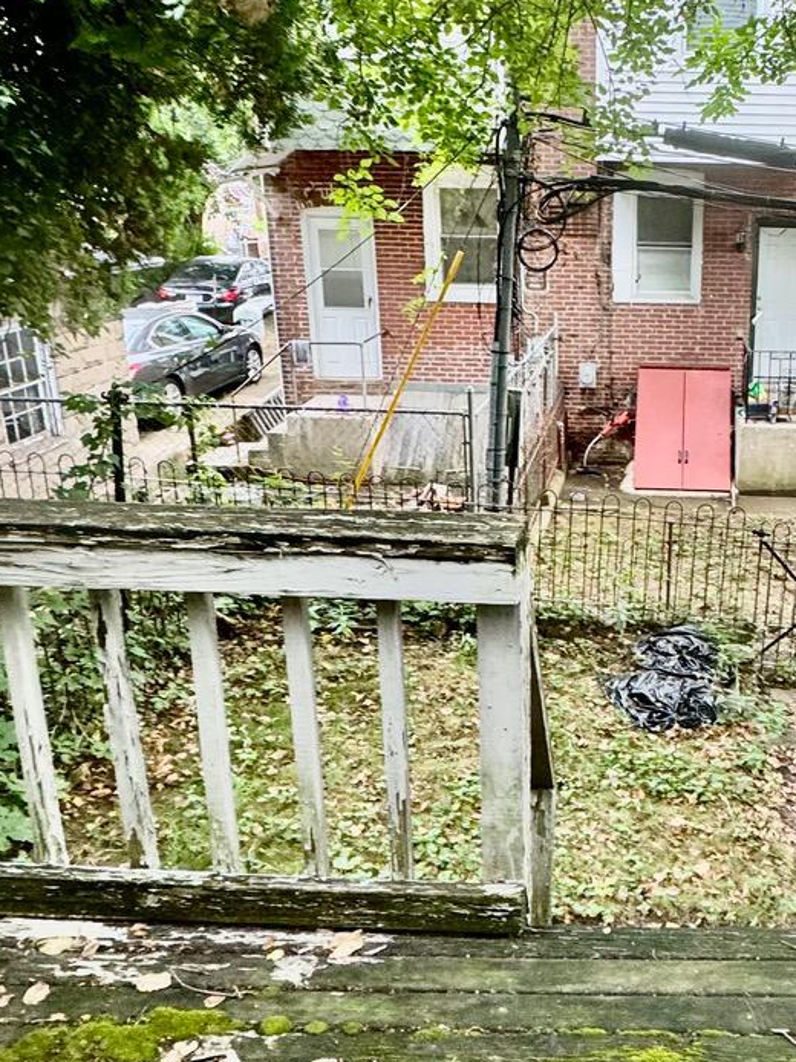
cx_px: 654
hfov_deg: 43.0
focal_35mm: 31
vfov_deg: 58.1
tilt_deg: -16.3
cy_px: 445
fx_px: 951
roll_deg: -1.0
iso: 250
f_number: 2.2
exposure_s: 1/60
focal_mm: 2.22
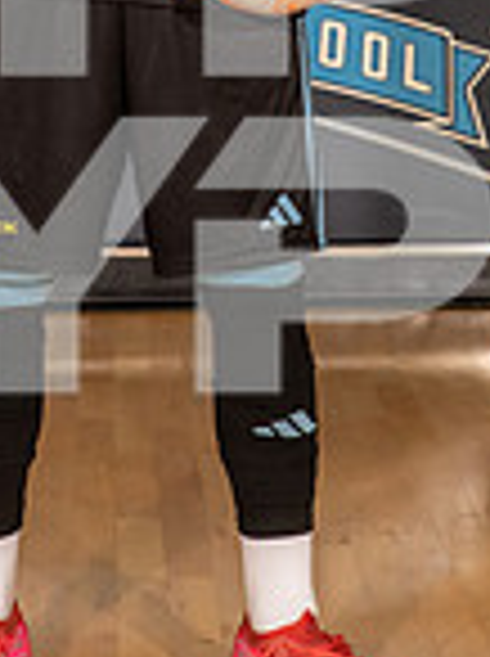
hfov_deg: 7.7
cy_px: -58
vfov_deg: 10.2
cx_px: 153
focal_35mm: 193
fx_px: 3653
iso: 800
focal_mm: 65
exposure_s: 1/320
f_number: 6.3
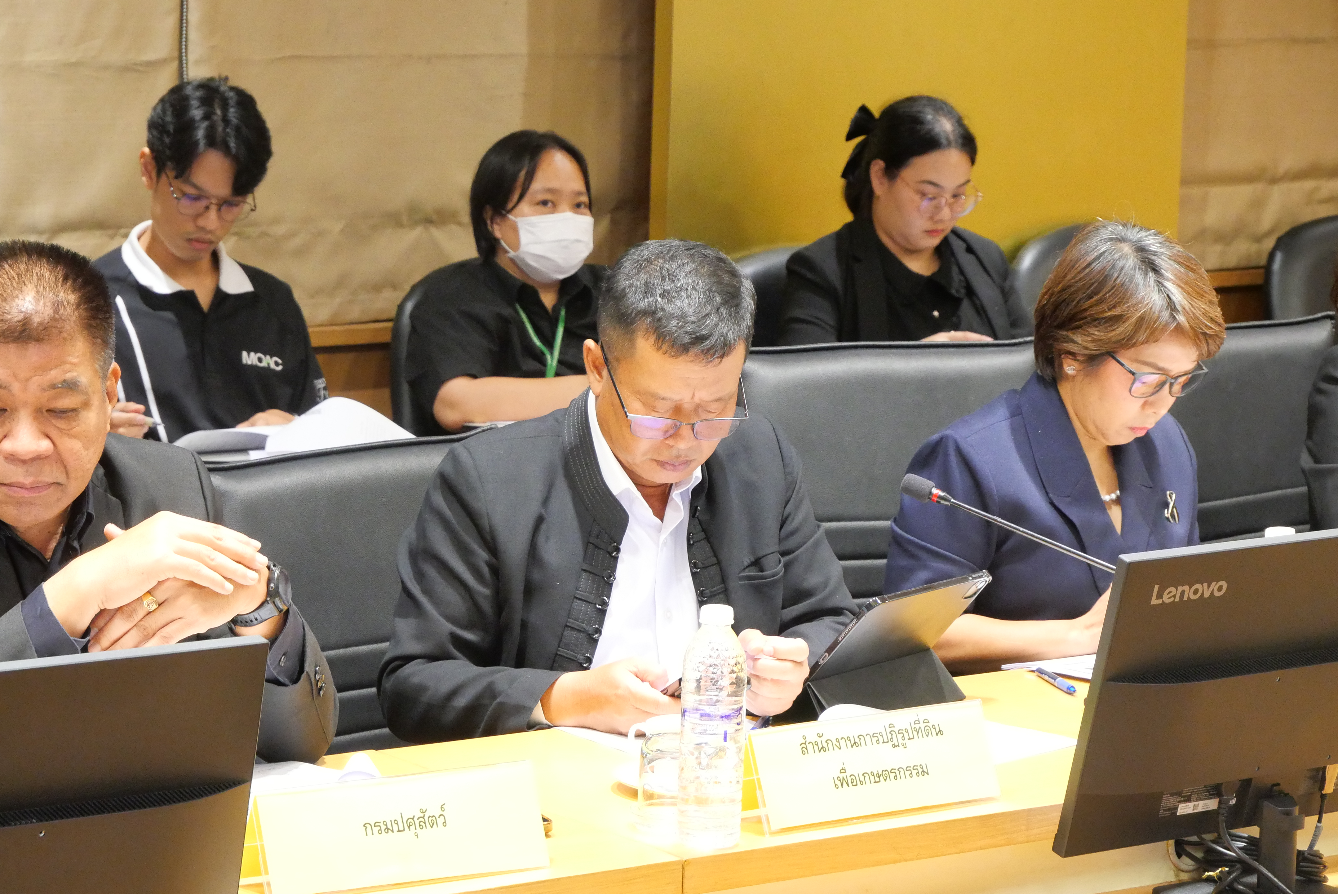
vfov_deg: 11.1
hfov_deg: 16.5
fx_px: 4611
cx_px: 669
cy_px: 447
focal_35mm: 124
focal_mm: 60
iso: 3200
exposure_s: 1/25
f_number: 6.3
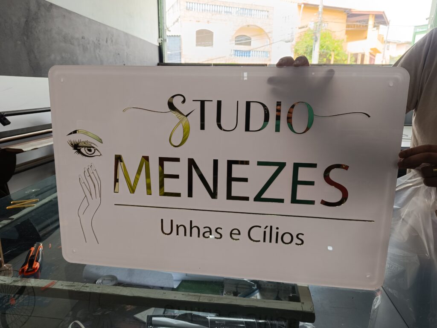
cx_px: 218
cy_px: 164
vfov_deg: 56.8
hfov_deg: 71.6
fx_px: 303
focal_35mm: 24
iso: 85
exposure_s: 1/120
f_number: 1.88
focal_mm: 5.59
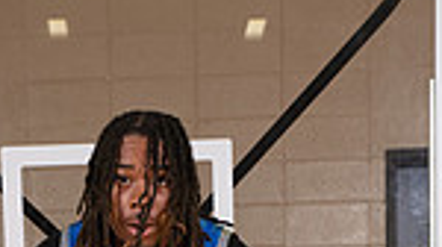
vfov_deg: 7.7
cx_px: 124
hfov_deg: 14.8
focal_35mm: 145
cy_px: 615
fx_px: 1698
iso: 320
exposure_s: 1/320
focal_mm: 46
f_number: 7.1
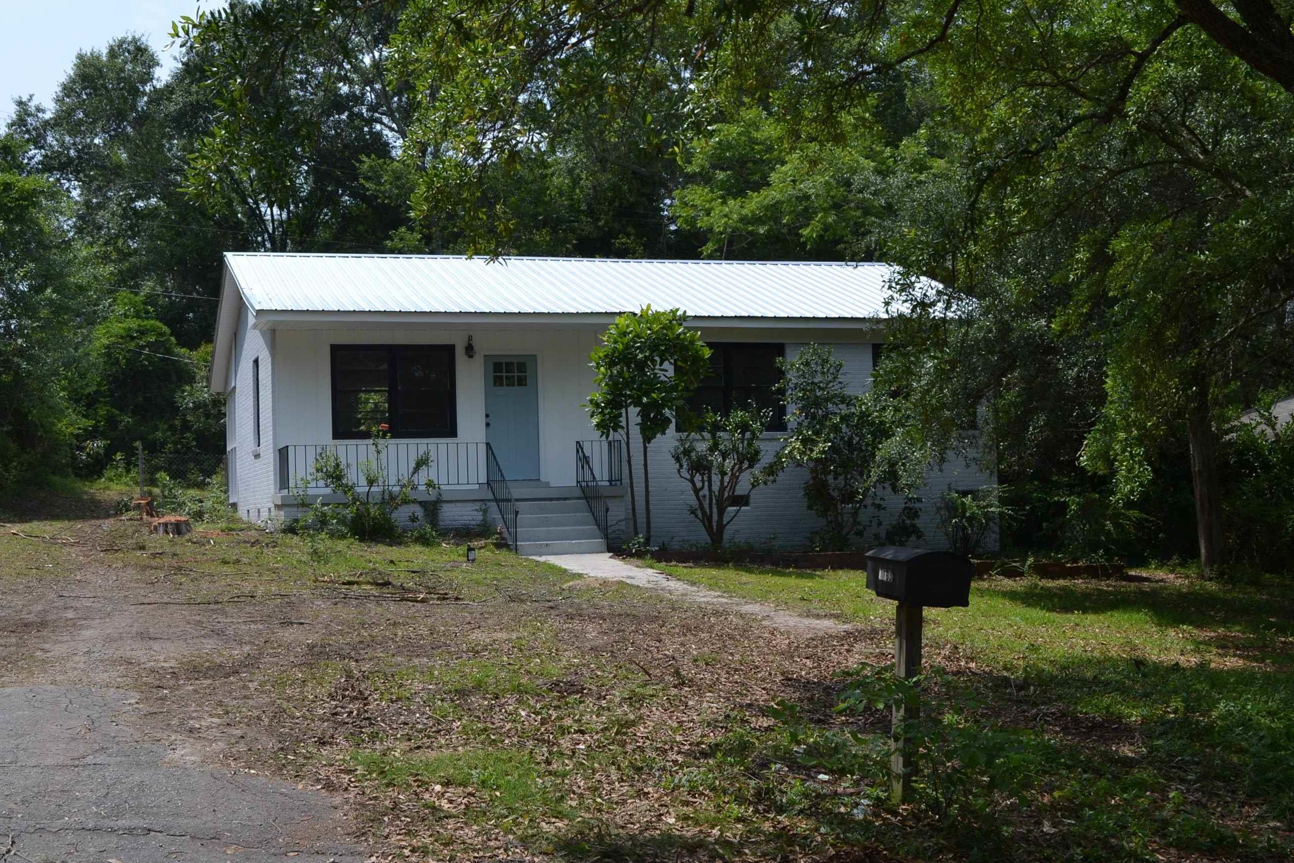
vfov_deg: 31.2
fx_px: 1546
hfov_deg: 45.3
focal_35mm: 43
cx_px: 565
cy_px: 451
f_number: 8
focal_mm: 24
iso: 100
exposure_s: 1/250
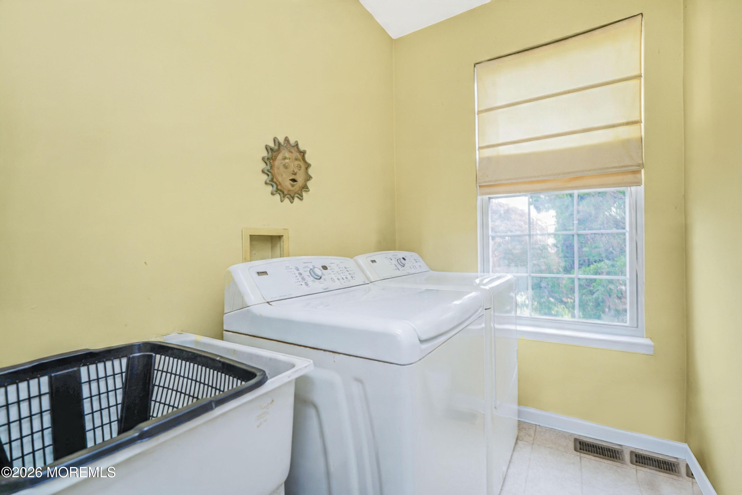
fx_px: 330
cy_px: 248
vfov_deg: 73.7
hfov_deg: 96.7
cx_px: 371
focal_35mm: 16
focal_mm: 16
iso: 50
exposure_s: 1/6
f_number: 4
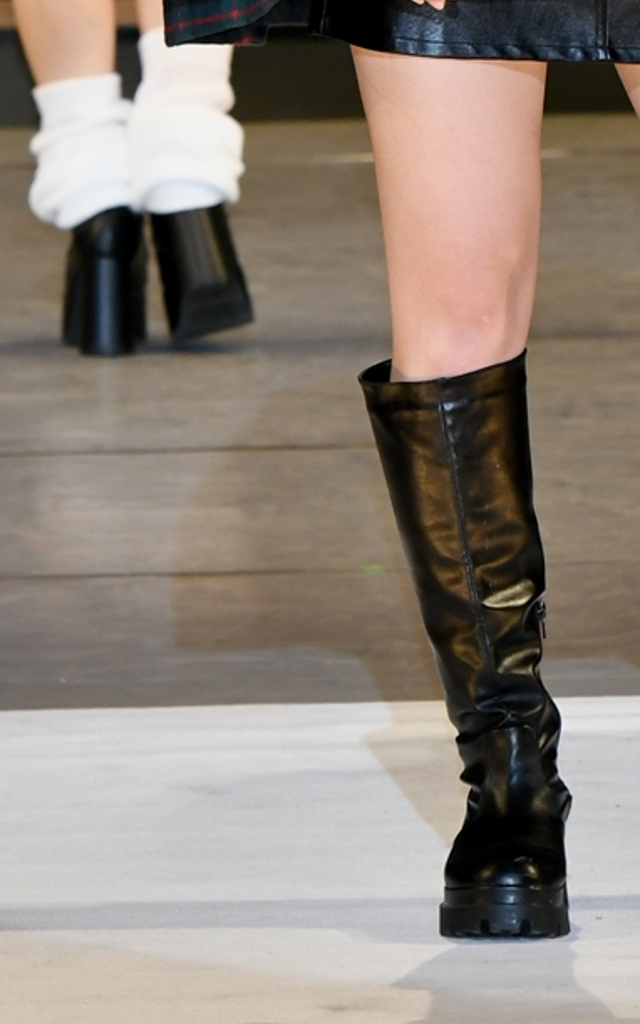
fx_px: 17438
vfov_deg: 3.4
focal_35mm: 625
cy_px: -339
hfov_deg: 2.1
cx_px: 612
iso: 800
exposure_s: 1/250
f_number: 5.6
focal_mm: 130
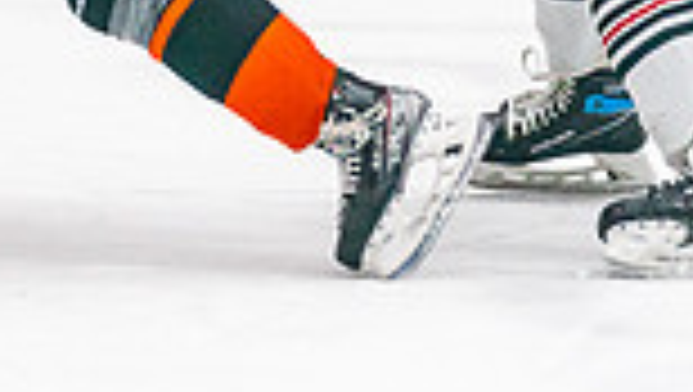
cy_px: -291
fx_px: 12049
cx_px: -108
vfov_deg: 1.9
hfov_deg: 3.3
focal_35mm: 655
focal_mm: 154
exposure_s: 1/1250
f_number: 2.8
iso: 3200
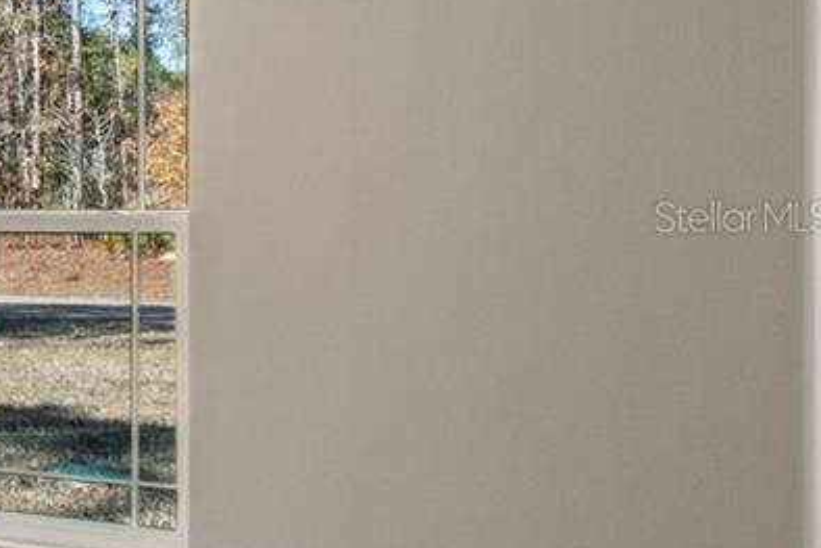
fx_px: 1665
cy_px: 217
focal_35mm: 73
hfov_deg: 18.3
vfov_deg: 18.7
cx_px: -827
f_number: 8
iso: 320
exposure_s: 1/3
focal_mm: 12
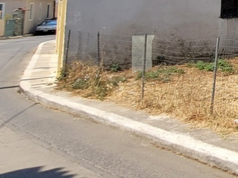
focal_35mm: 59
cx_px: 426
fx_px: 406
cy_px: -39
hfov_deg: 21.5
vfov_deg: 22.7
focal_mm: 1.74
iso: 40
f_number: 2.2
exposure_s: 1/1445
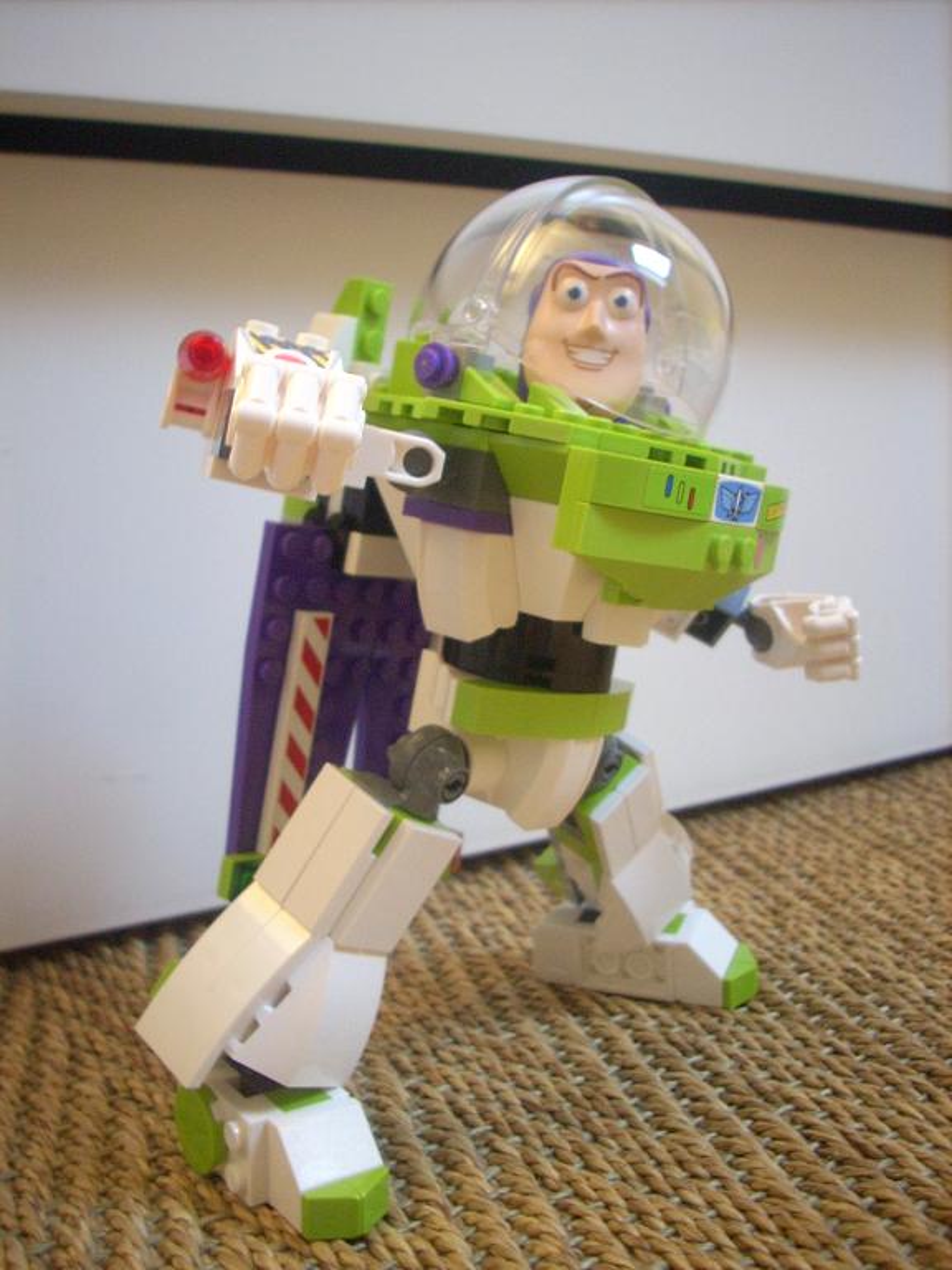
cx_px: 476
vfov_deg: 50.1
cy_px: 635
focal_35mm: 37
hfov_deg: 38.7
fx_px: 1357
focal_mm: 6.2
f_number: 2.8
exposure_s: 1/4
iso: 218
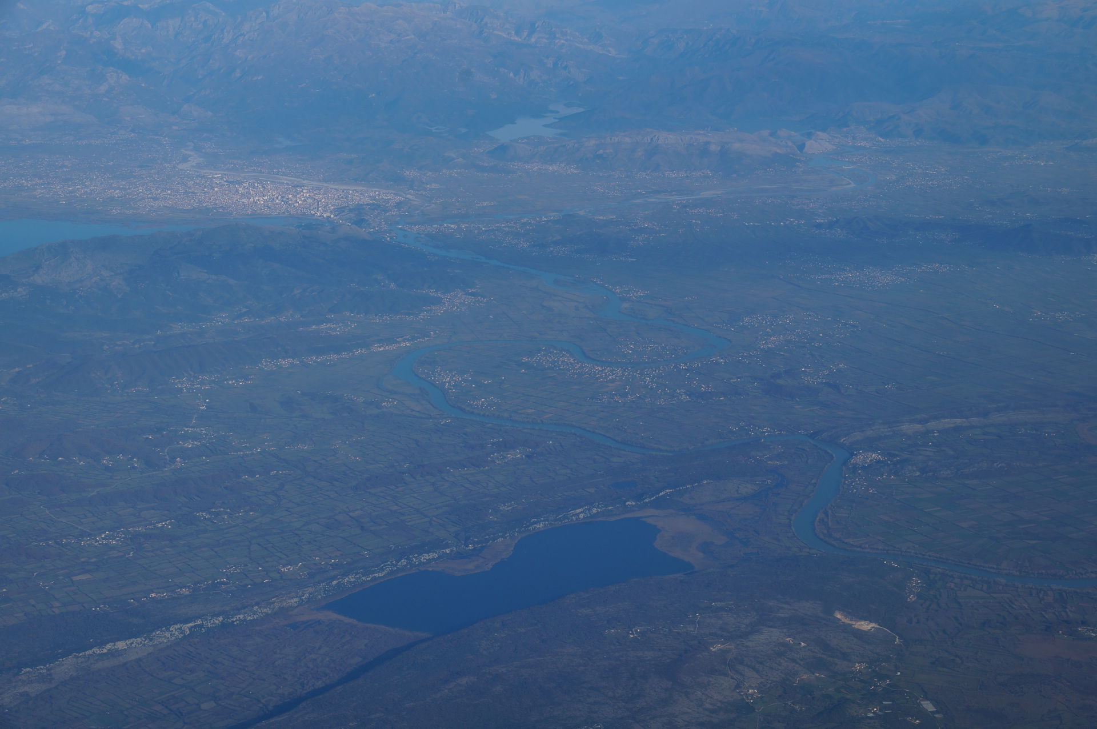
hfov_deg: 29.9
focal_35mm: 68
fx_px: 2055
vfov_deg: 20.1
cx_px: 548
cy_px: 364
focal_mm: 45
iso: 100
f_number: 13
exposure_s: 1/200
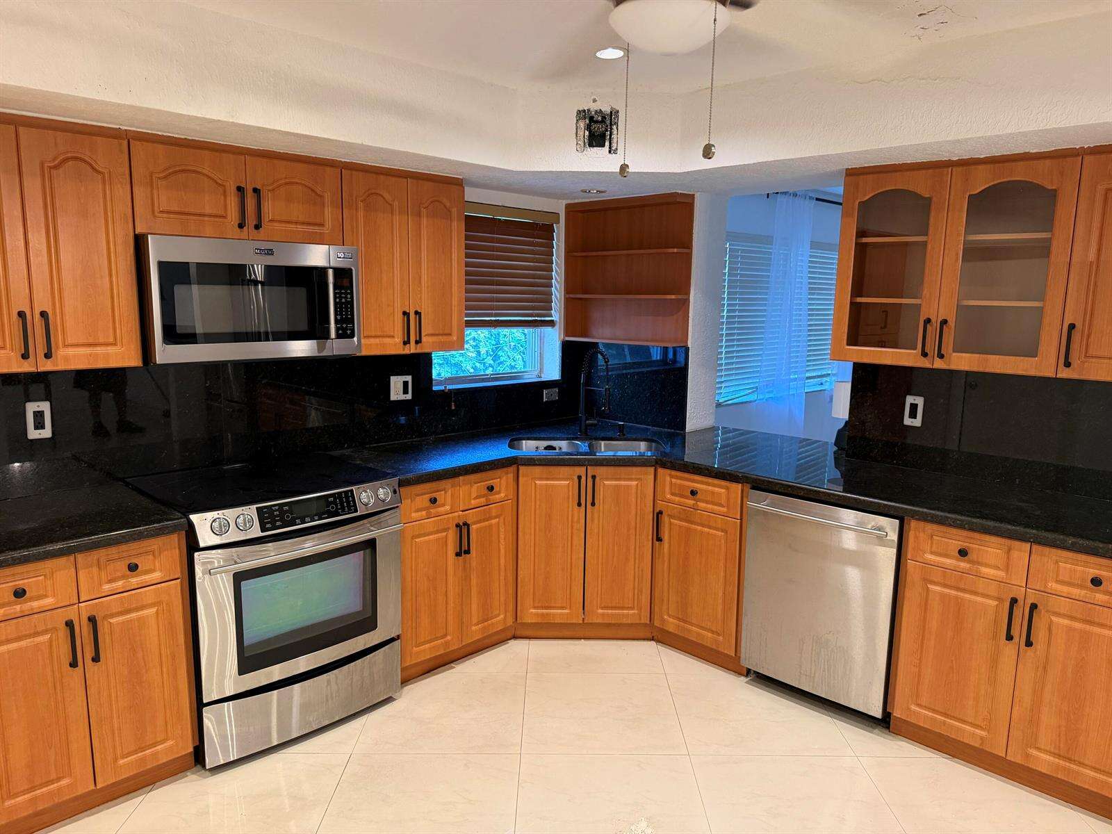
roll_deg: -1.1
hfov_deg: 71.6
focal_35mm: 24
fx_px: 771
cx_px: 556
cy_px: 417
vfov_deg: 56.8
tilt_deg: -8.7
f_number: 1.78
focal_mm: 6.76
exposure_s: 1/60
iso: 400
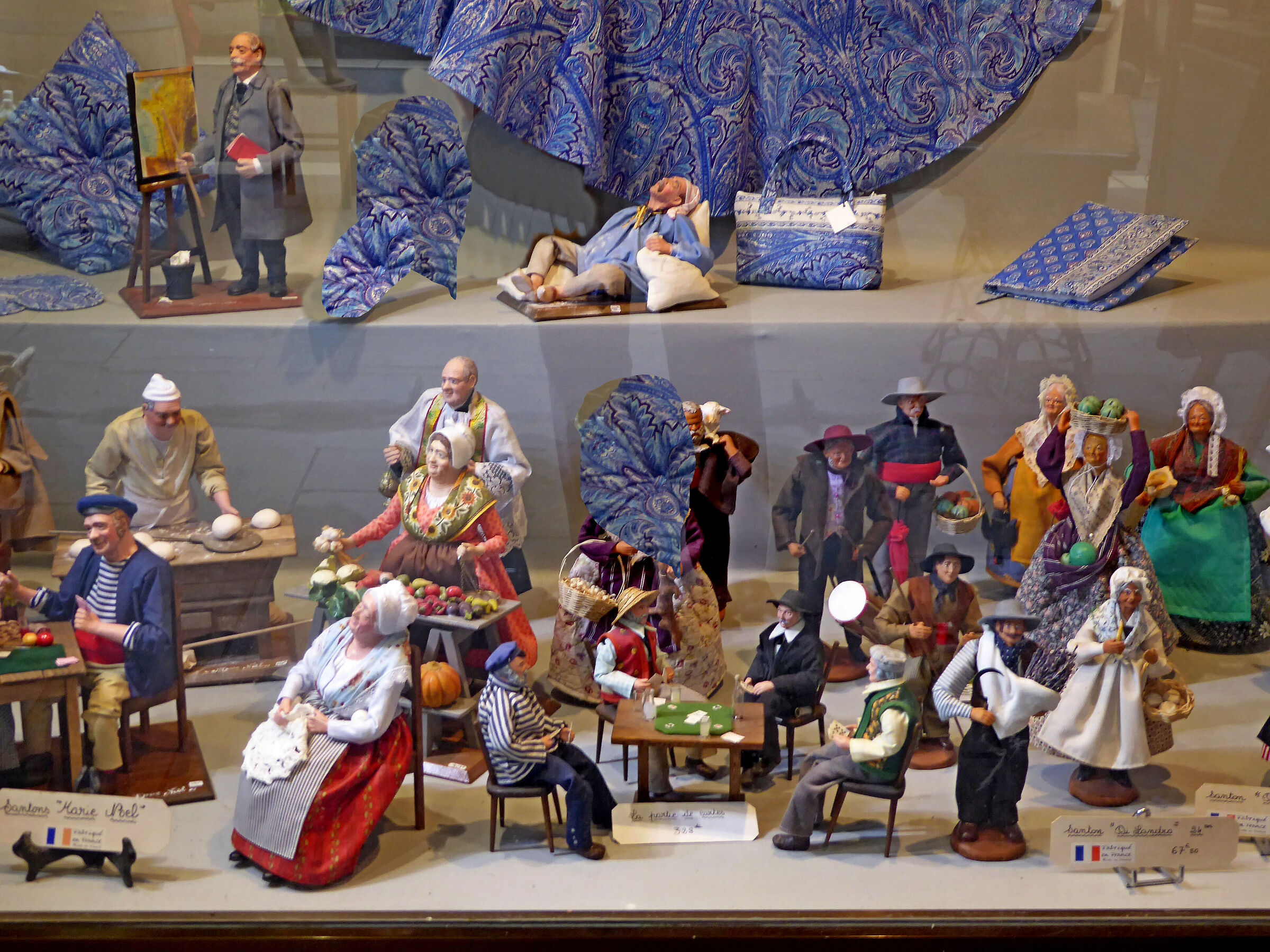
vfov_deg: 30.9
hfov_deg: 40.4
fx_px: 1724
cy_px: 476
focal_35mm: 47
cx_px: 635
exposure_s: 1/25
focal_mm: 8.4
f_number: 4
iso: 200
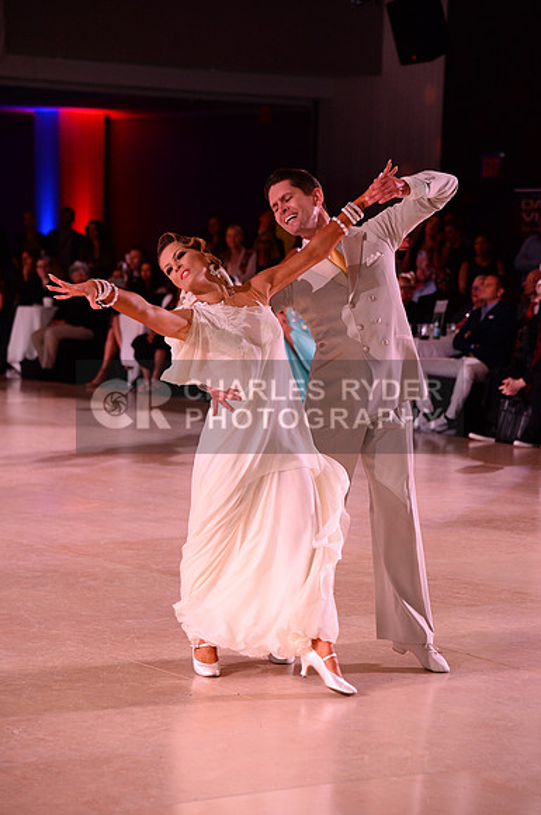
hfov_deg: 12.2
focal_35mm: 112
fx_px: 2532
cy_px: 408
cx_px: 270
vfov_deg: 18.3
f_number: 5
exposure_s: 1/250
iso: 2500
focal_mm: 112
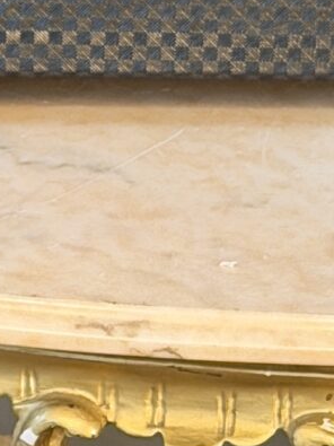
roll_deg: -1.5
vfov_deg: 6.2
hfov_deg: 4.8
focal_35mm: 311
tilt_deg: -11.5
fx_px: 4003
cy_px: -539
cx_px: 280
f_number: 1.78
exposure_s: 1/51
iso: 200
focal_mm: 6.76
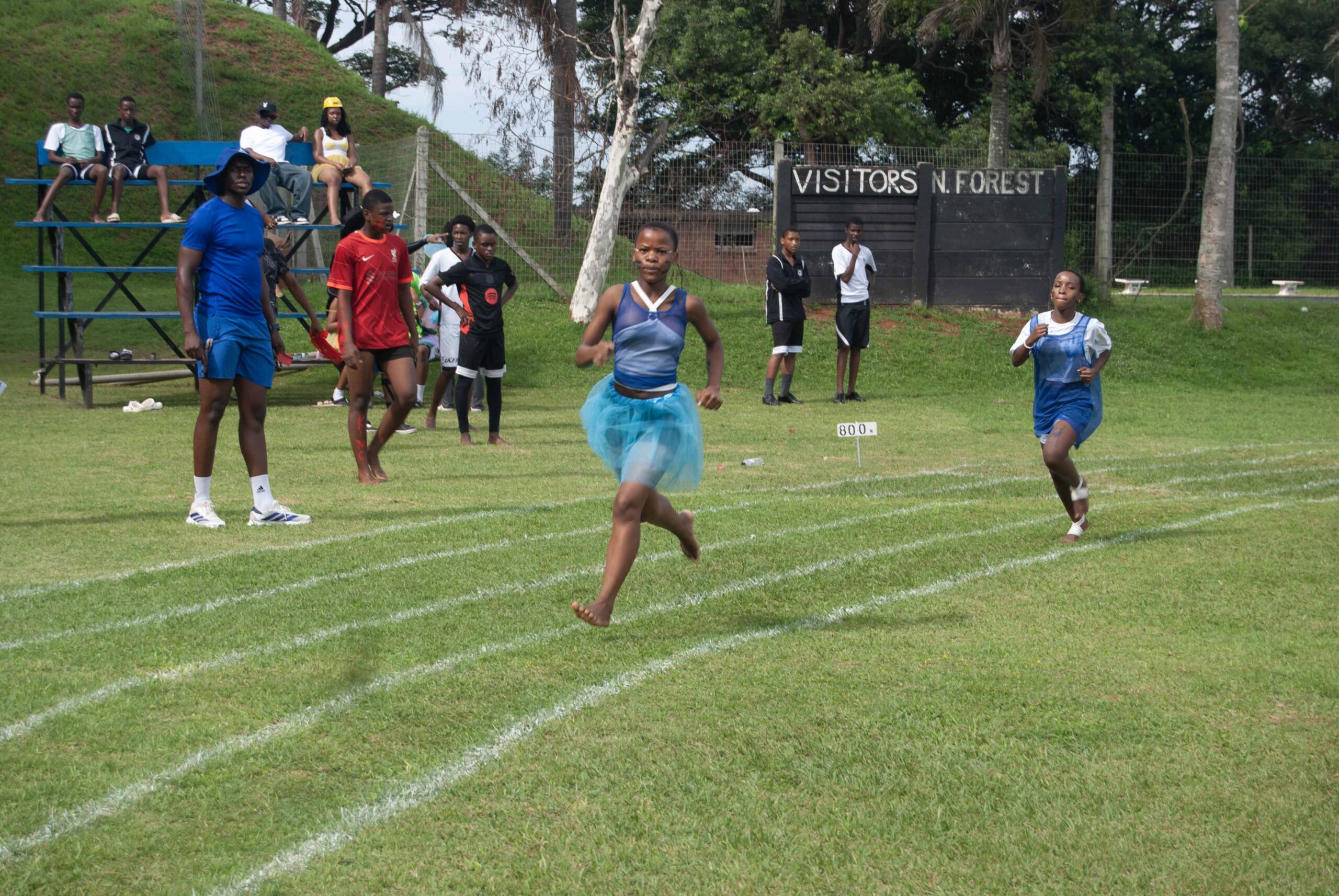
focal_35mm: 82
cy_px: 448
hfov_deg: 24.6
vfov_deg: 16.6
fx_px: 3072
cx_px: 670
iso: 100
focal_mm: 55
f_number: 6.3
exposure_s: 1/160
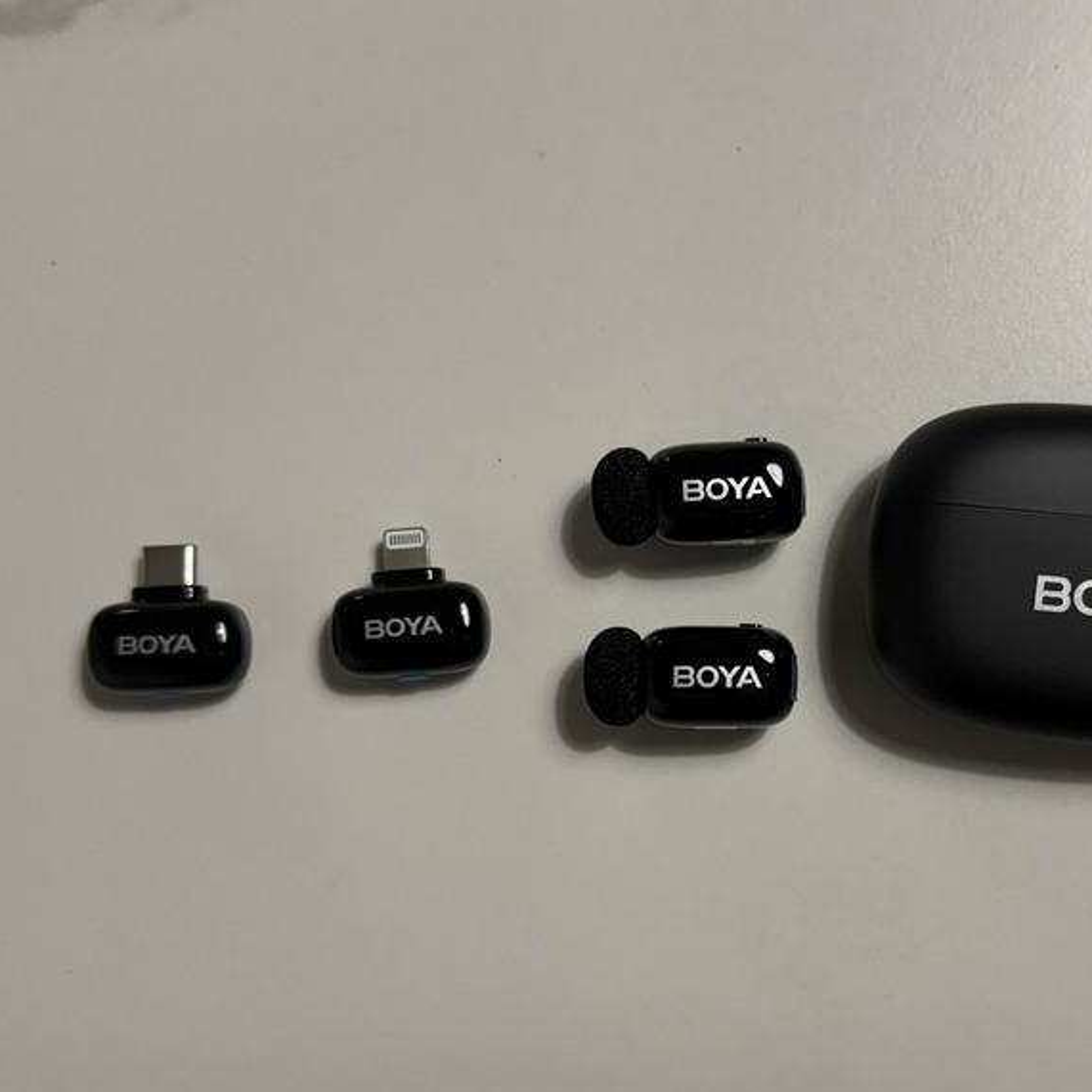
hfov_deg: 54.9
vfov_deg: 55.6
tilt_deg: -86.9
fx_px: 1035
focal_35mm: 29
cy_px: 544
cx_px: 696
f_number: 1.78
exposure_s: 1/120
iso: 160
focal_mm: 6.76
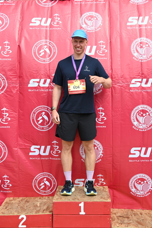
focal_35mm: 52
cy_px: 112
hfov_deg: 26.0
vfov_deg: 38.2
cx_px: 76
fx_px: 329
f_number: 5.6
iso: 180
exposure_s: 1/250
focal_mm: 50
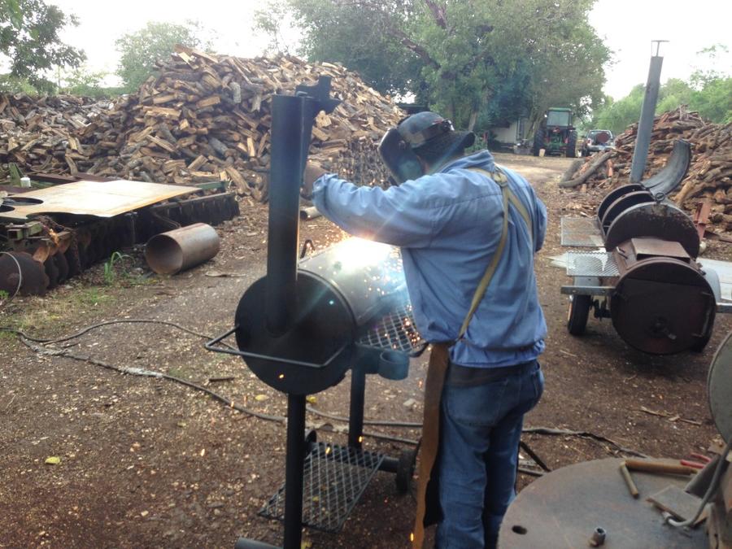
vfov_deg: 42.9
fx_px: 698
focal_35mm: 33
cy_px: 274
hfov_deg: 55.4
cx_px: 366
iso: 50
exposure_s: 1/179
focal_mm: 4.1
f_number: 2.4
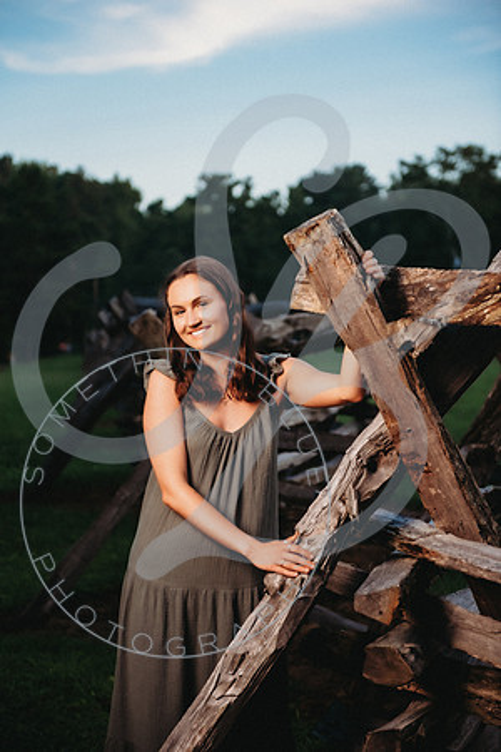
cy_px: 376
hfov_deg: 19.5
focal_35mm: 70
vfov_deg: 28.8
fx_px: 1461
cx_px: 250
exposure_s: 1/1600
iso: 400
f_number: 2.8
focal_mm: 70
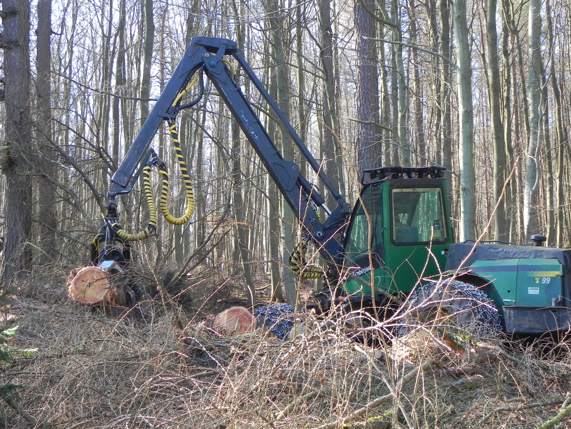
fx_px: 1089
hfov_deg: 29.4
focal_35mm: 66
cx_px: 286
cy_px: 214
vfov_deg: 22.3
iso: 160
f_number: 4
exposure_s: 1/103
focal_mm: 11.8
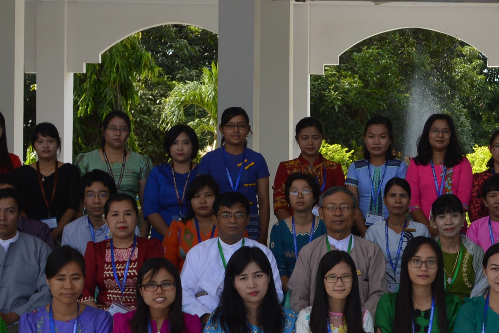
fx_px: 1386
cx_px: 528
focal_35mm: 100
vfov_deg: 13.7
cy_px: 197
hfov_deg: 19.7
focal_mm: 22
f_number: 6.3
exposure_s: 1/160
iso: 100
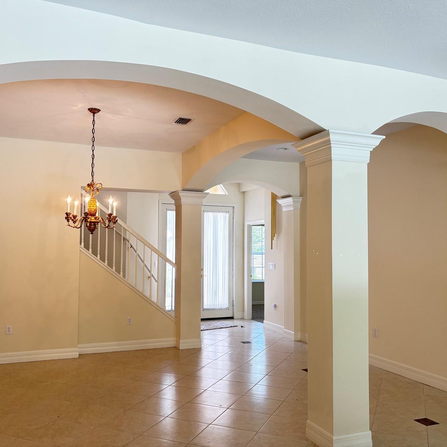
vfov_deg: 52.5
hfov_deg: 52.5
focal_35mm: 31
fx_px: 453
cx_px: 217
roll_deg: -0.7
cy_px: 222
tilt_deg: +2.0
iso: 125
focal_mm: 5.96
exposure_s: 1/60
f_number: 1.6
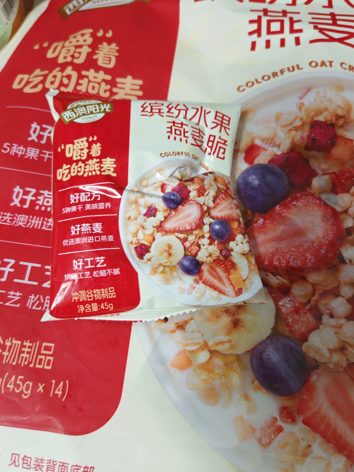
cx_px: 177
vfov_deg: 65.3
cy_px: 236
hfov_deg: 51.4
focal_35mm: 27
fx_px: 368
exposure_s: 1/50
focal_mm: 6.67
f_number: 1.9
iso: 800
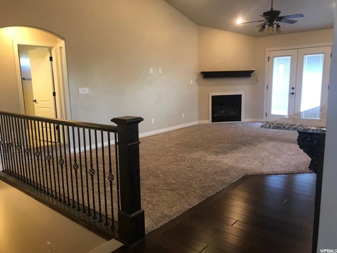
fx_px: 273
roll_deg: +0.7
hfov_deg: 63.4
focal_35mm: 28
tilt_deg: -10.8
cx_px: 168
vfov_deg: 49.7
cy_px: 126
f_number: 1.8
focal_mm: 3.99
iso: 40
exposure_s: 1/17
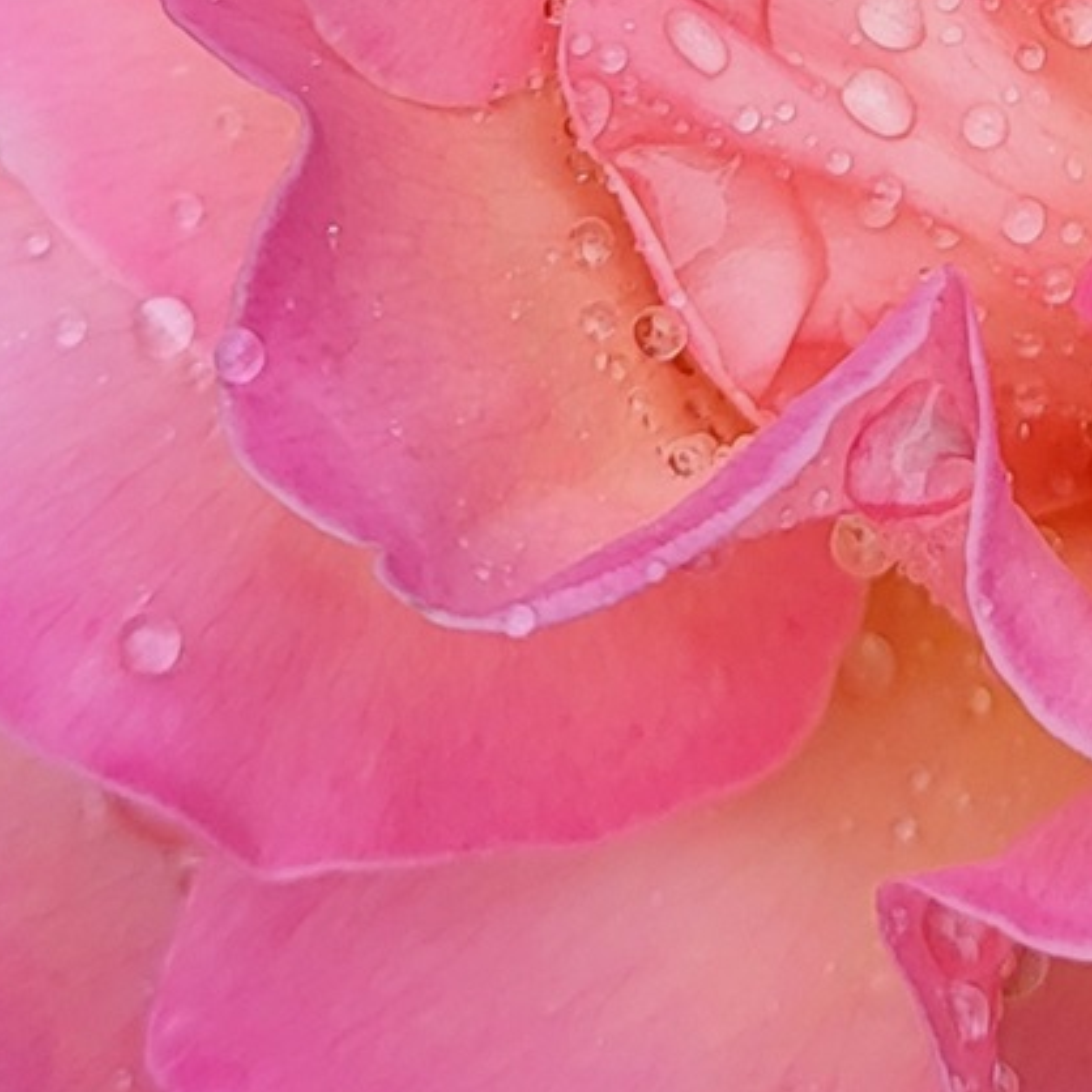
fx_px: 3926
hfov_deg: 15.7
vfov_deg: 15.1
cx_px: 948
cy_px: -353
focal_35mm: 110
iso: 40
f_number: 1.8
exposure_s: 1/418
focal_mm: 5.4
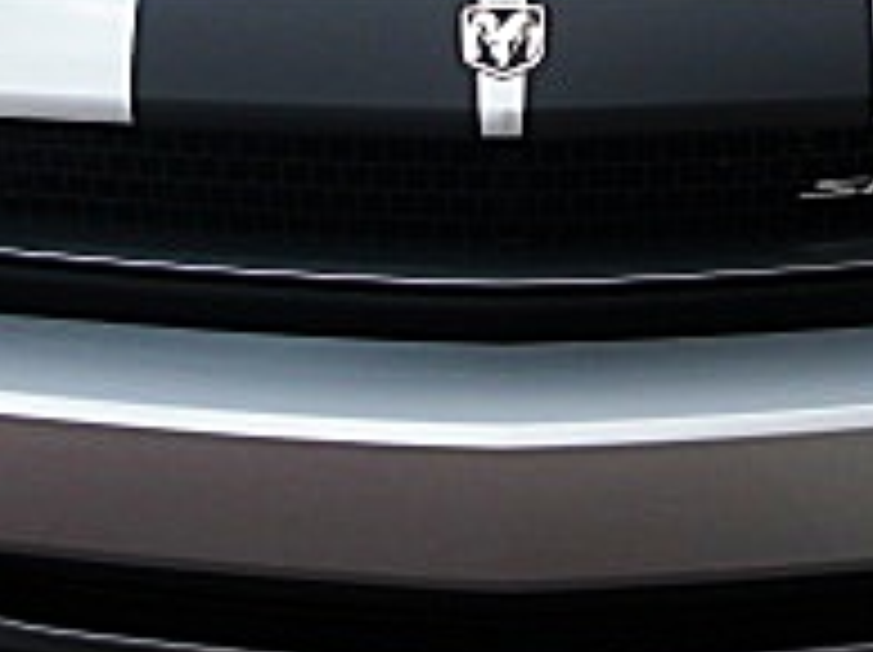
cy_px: -18
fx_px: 2997
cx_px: 572
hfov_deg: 16.5
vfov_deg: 12.3
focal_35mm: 119
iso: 50
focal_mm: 6.3
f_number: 2.8
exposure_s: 1/400
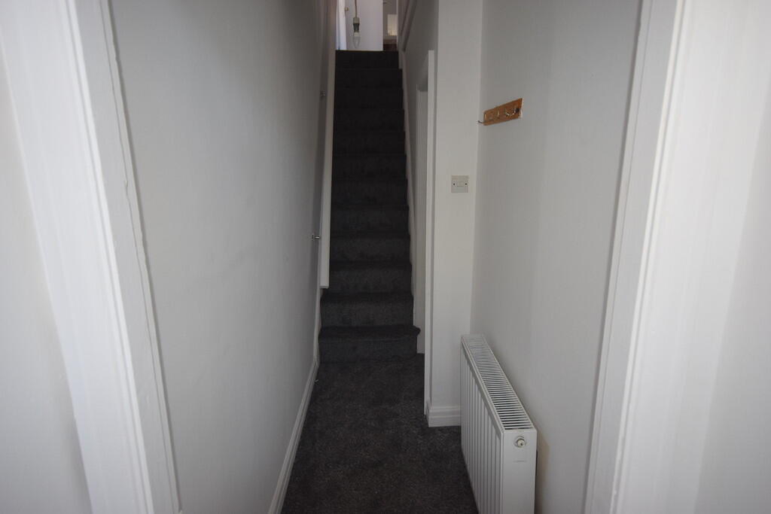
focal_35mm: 20
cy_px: 257
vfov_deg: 63.2
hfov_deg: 85.4
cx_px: 386
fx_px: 418
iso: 800
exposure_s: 1/100
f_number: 4.8
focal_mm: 13
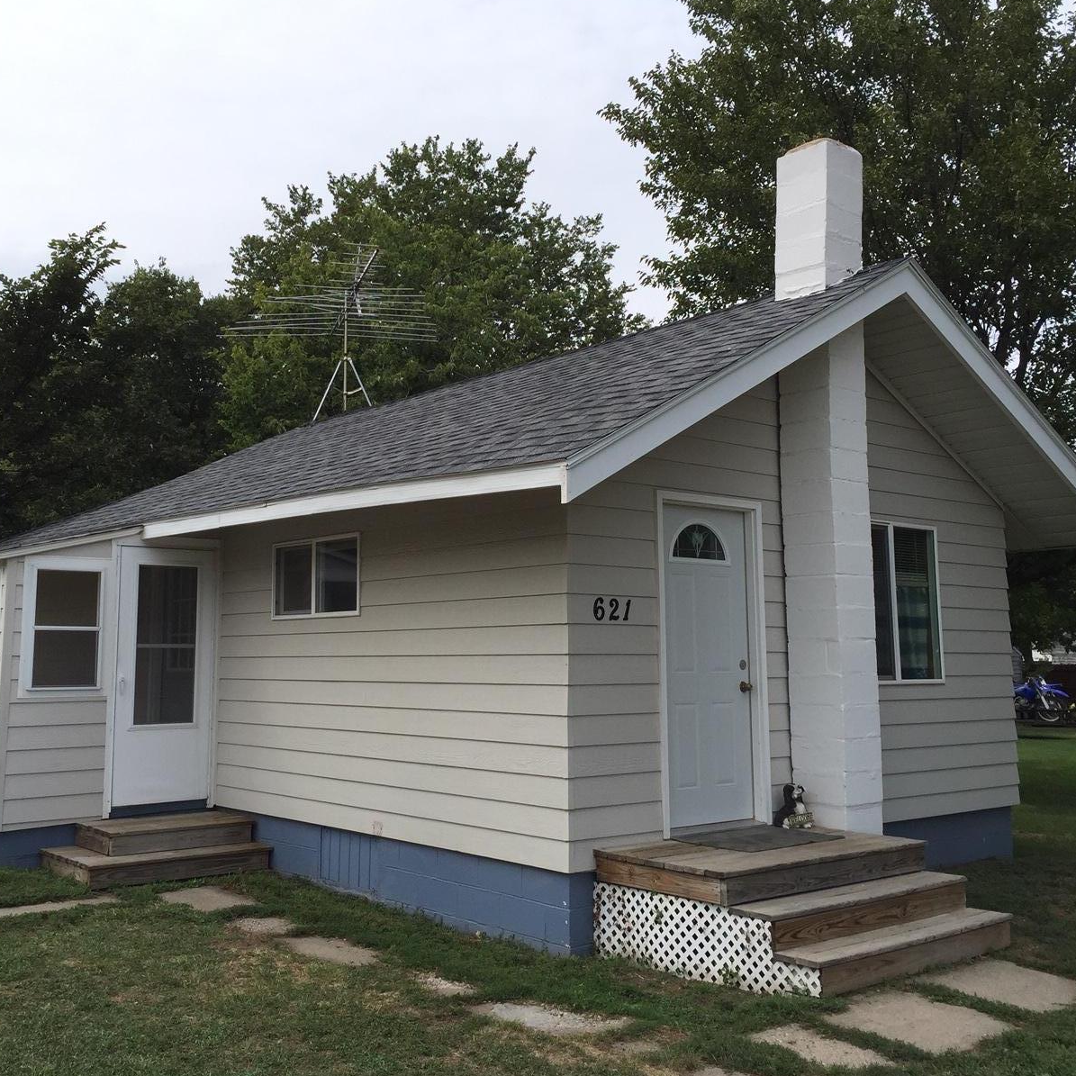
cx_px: 477
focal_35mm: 35
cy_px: 538
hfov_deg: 47.1
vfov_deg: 47.2
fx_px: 1231
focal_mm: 4.15
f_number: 2.2
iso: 32
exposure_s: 1/1721
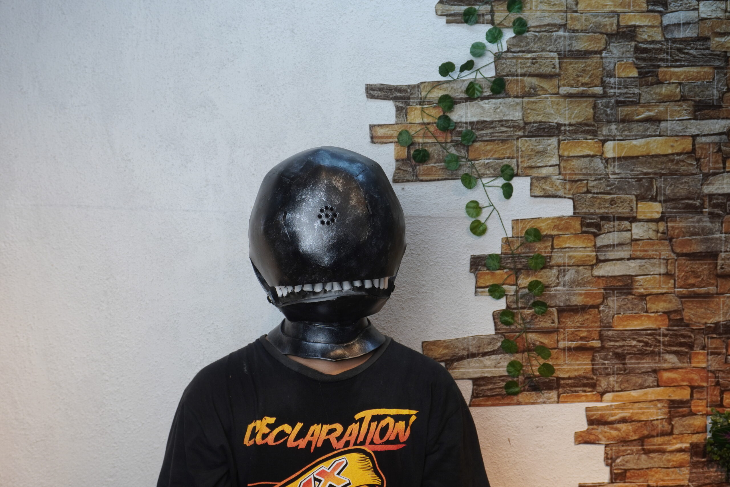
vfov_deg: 35.5
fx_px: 760
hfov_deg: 51.3
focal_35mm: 38
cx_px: 365
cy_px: 244
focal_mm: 25
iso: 250
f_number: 6.3
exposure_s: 1/30
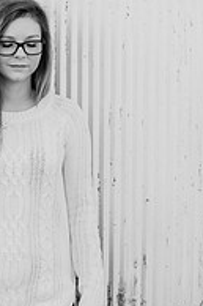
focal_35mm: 116
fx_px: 983
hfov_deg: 11.7
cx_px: 17
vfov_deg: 17.7
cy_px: 148
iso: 100
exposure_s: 1/1250
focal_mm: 50
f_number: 2
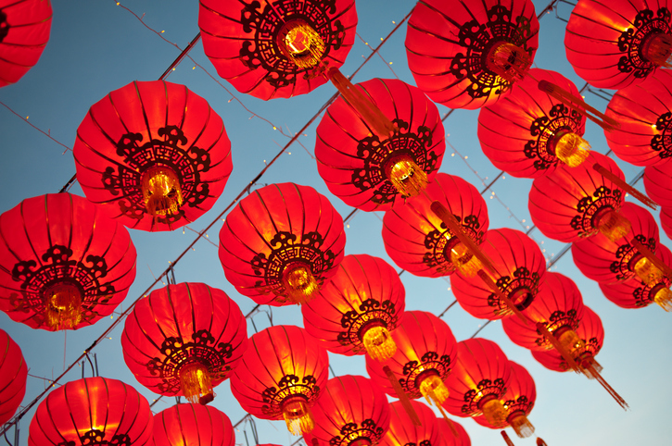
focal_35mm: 35
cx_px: 336
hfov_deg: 54.5
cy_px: 223
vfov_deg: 37.8
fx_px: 653
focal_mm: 35
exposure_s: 1/80
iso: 200
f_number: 2.5
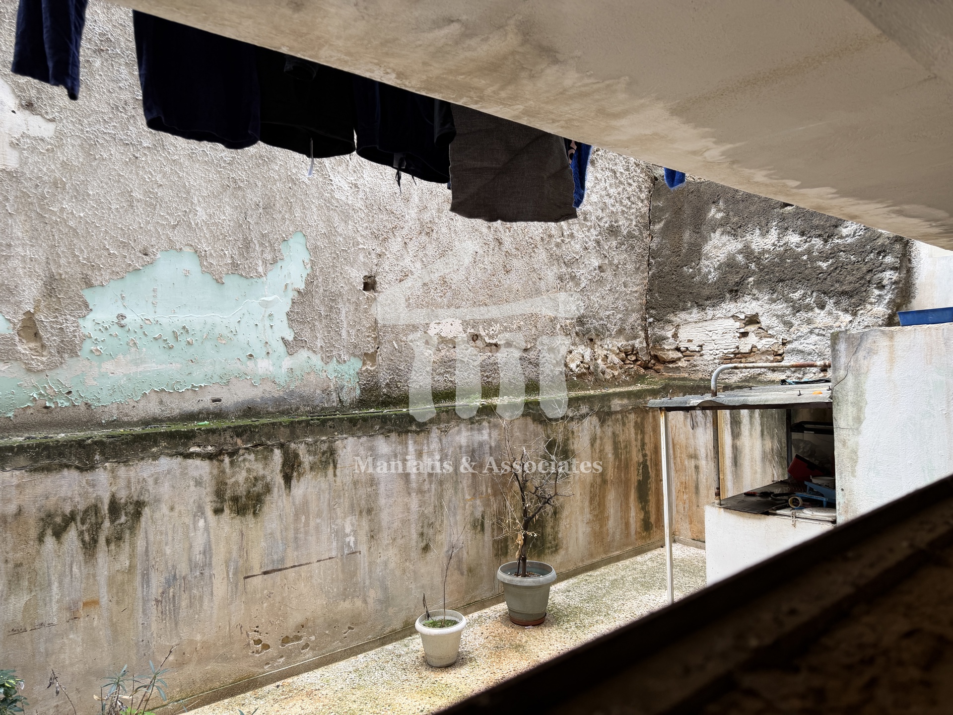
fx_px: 661
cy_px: 358
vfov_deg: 56.8
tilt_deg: +5.1
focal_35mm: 24
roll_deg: +1.5
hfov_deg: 71.6
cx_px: 476
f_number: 1.78
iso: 64
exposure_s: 1/121
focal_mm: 6.76
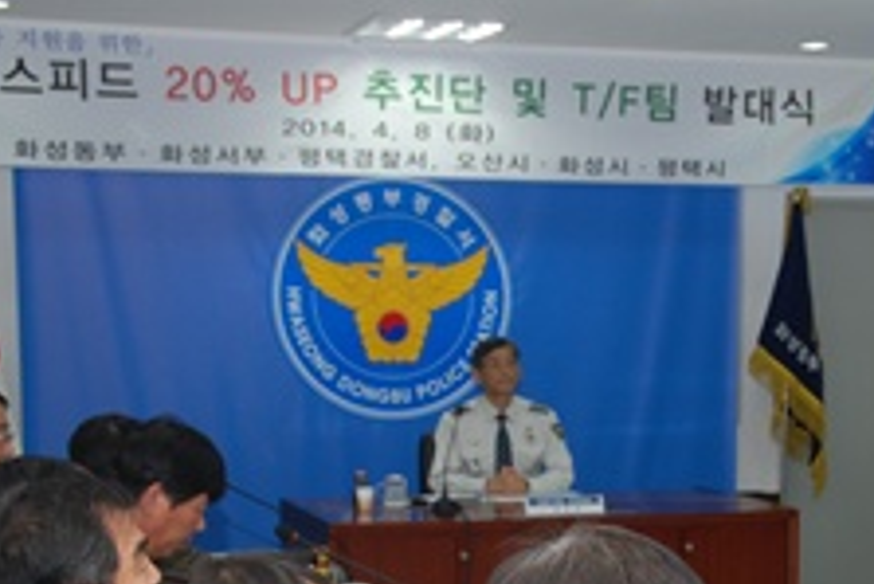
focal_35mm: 94
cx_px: 592
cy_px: 555
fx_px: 2284
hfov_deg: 21.6
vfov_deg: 14.4
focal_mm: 31
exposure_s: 1/60
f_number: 5.6
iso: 400
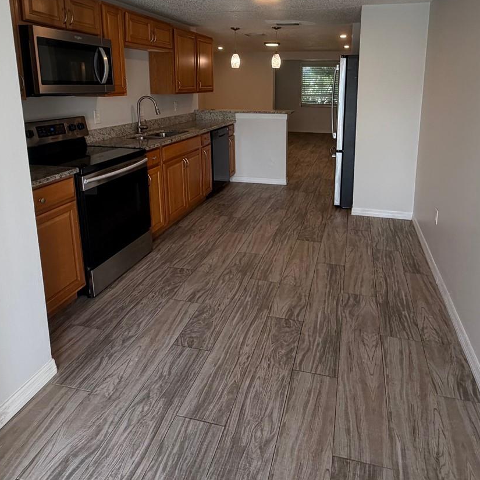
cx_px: 271
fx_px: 377
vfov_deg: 63.2
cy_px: 155
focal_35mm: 24
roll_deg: +1.0
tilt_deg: -10.2
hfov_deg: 64.8
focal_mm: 2.22
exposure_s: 1/120
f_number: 2.2
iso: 125
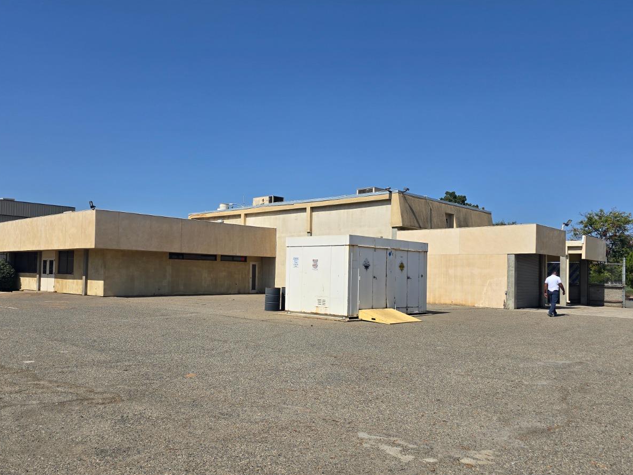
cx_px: 289
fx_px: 530
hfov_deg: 61.6
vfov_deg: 48.1
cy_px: 262
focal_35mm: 29
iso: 12
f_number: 1.7
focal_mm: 6.3
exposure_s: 1/1350
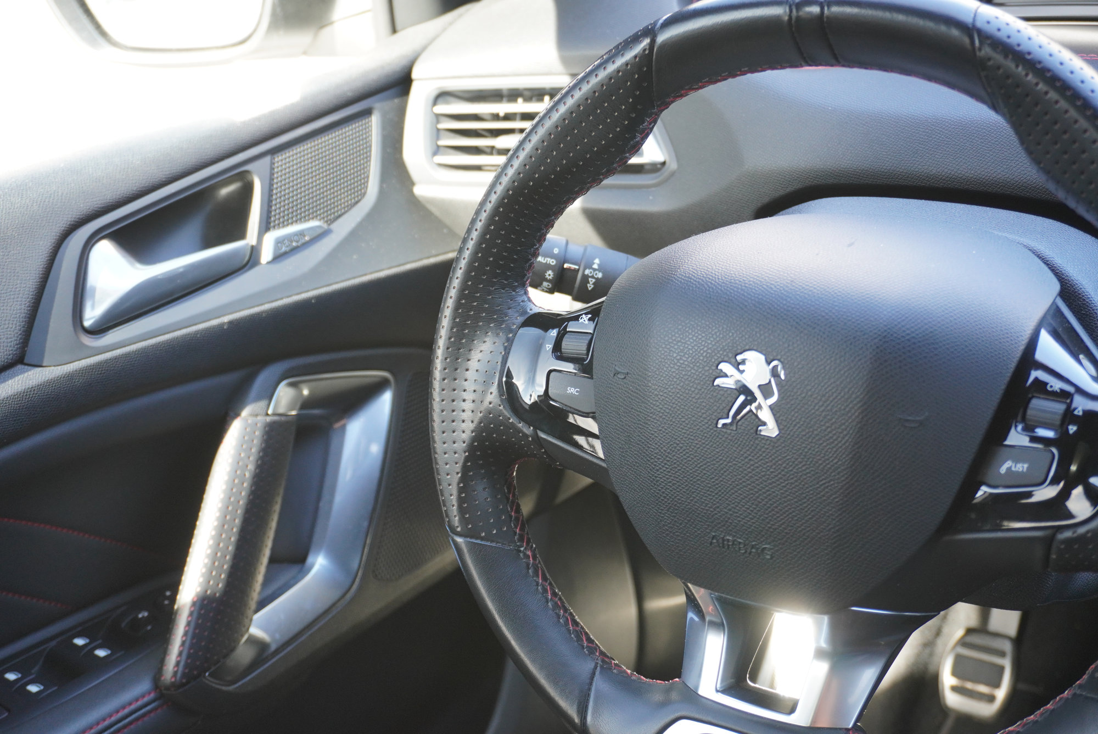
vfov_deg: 29.9
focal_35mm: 45
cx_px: 549
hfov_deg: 43.6
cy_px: 367
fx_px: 1373
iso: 800
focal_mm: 30
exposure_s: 1/50
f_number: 5
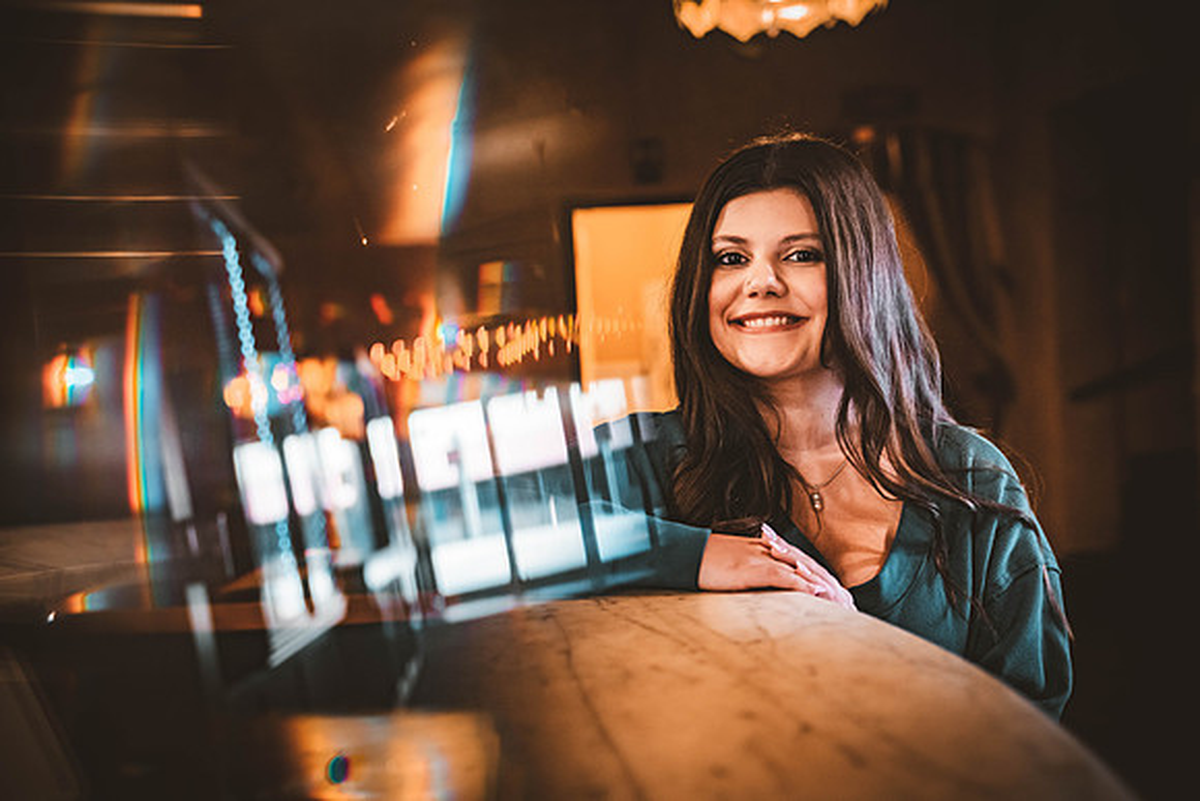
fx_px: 1600
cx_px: 600
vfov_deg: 28.1
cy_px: 400
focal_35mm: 48
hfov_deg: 41.1
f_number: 2.8
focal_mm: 48
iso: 1600
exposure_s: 1/125
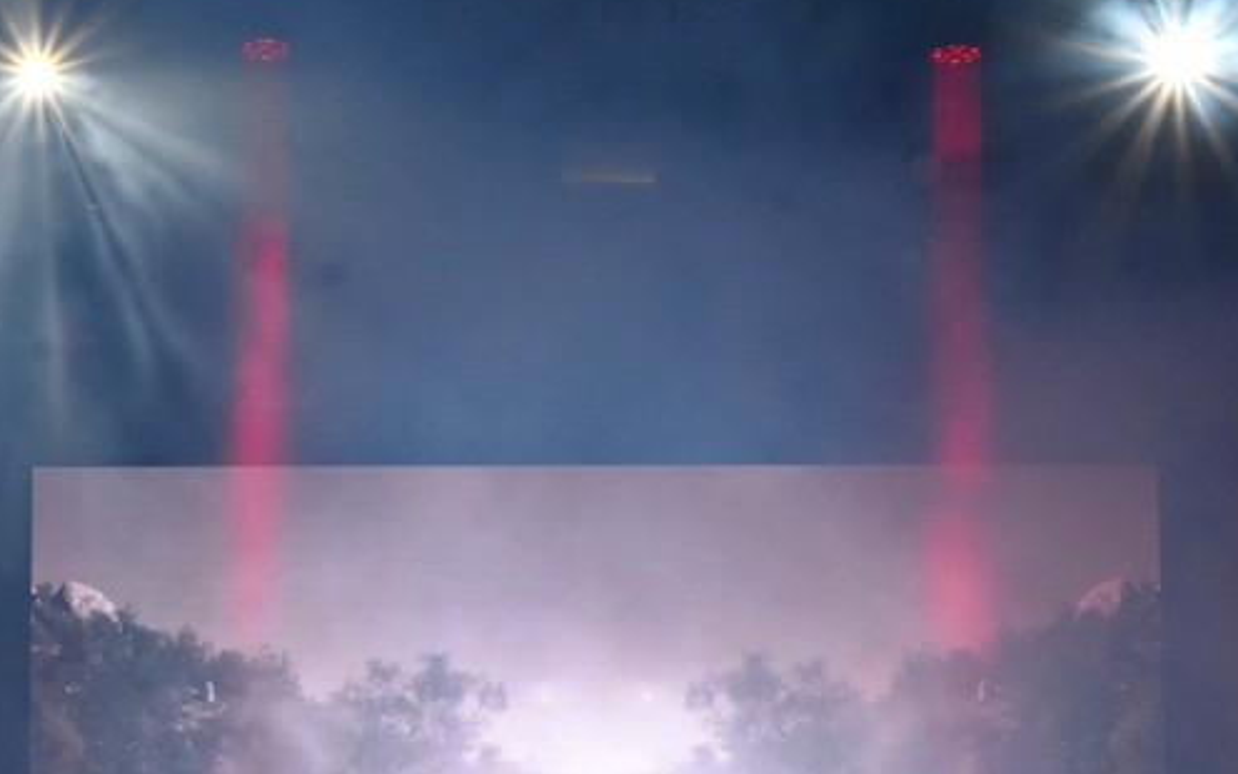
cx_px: 482
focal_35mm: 148
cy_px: 881
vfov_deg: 8.8
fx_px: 4993
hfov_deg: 14.1
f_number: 11
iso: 1250
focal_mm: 40
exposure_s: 1/100
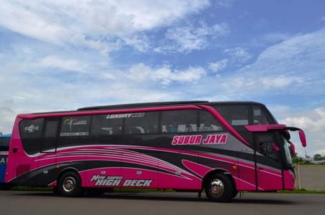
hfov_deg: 62.0
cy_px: 113
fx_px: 270
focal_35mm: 30
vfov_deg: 43.4
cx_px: 172
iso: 500
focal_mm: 18
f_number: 13
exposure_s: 1/1250
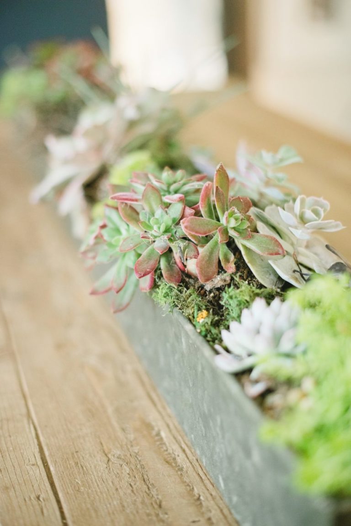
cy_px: 263
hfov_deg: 27.0
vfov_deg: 39.6
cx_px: 176
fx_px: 730
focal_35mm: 50
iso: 4000
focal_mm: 50
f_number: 2
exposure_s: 1/100
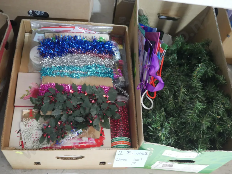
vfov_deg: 32.9
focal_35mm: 44
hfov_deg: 42.9
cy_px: 87
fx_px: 295
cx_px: 116
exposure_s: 1/30
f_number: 4.7
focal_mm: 22
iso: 3200
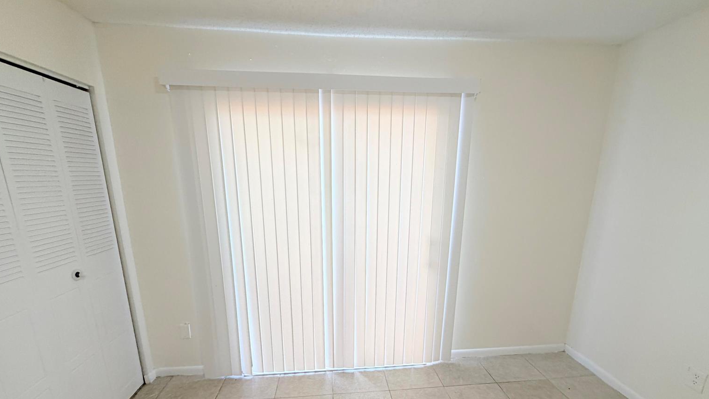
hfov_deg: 99.4
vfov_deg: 66.2
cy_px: 247
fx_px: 301
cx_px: 358
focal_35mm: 16
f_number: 2.2
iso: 200
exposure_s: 1/120
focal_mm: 2.22
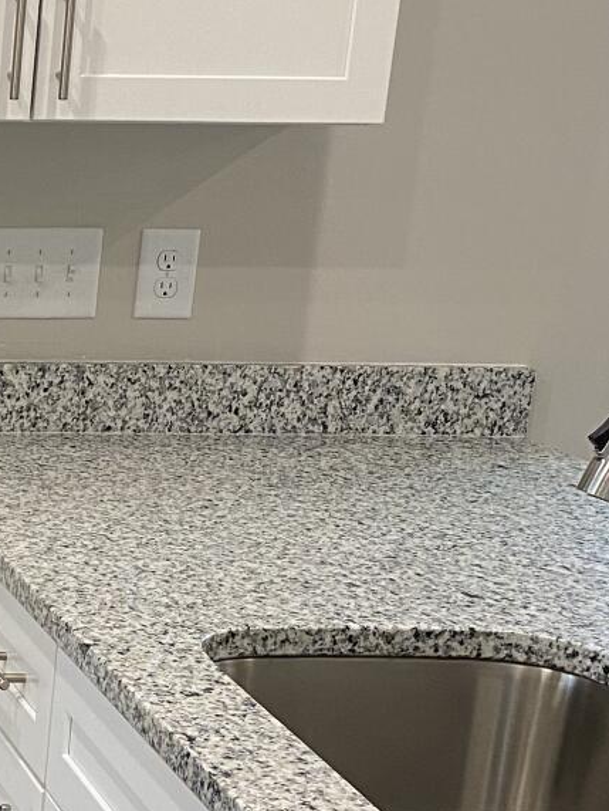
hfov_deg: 14.5
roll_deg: -0.3
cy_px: 804
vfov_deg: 20.8
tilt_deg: -18.8
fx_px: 2132
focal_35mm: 91
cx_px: -451
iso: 100
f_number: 1.8
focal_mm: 4.25
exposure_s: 1/60
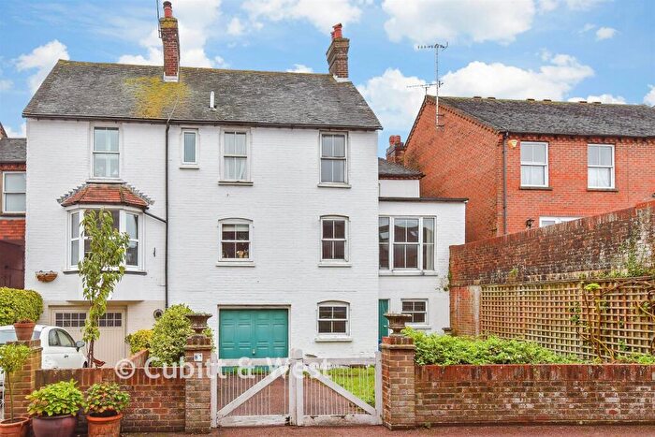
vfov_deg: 53.2
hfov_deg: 73.7
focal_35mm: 24
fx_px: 437
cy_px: 218
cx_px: 328
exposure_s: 1/80
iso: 400
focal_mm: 16
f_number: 8
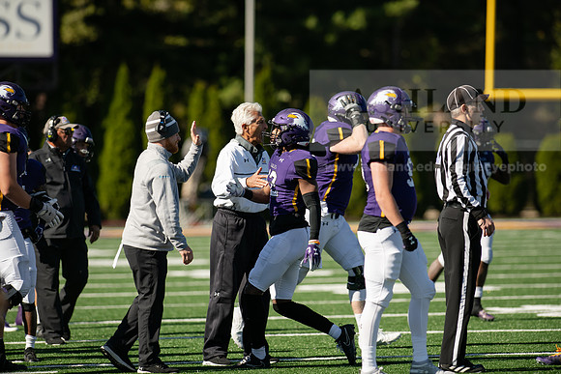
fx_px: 4676
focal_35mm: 300
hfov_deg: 6.9
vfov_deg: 4.6
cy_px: 187
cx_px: 280
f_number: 3.5
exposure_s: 1/2000
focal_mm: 300
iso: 125
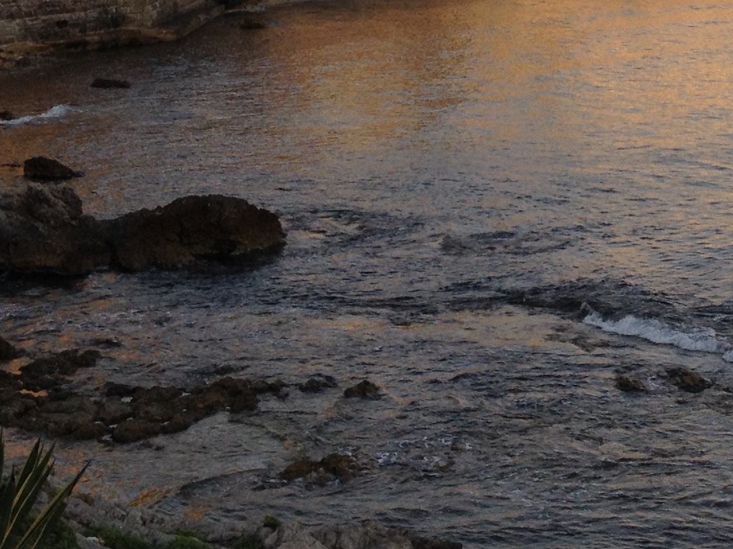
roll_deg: +0.5
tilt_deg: -2.0
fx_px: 2223
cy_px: -196
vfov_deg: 13.5
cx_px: 652
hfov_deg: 18.4
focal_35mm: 105
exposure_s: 1/756
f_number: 2.4
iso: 50
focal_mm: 4.28
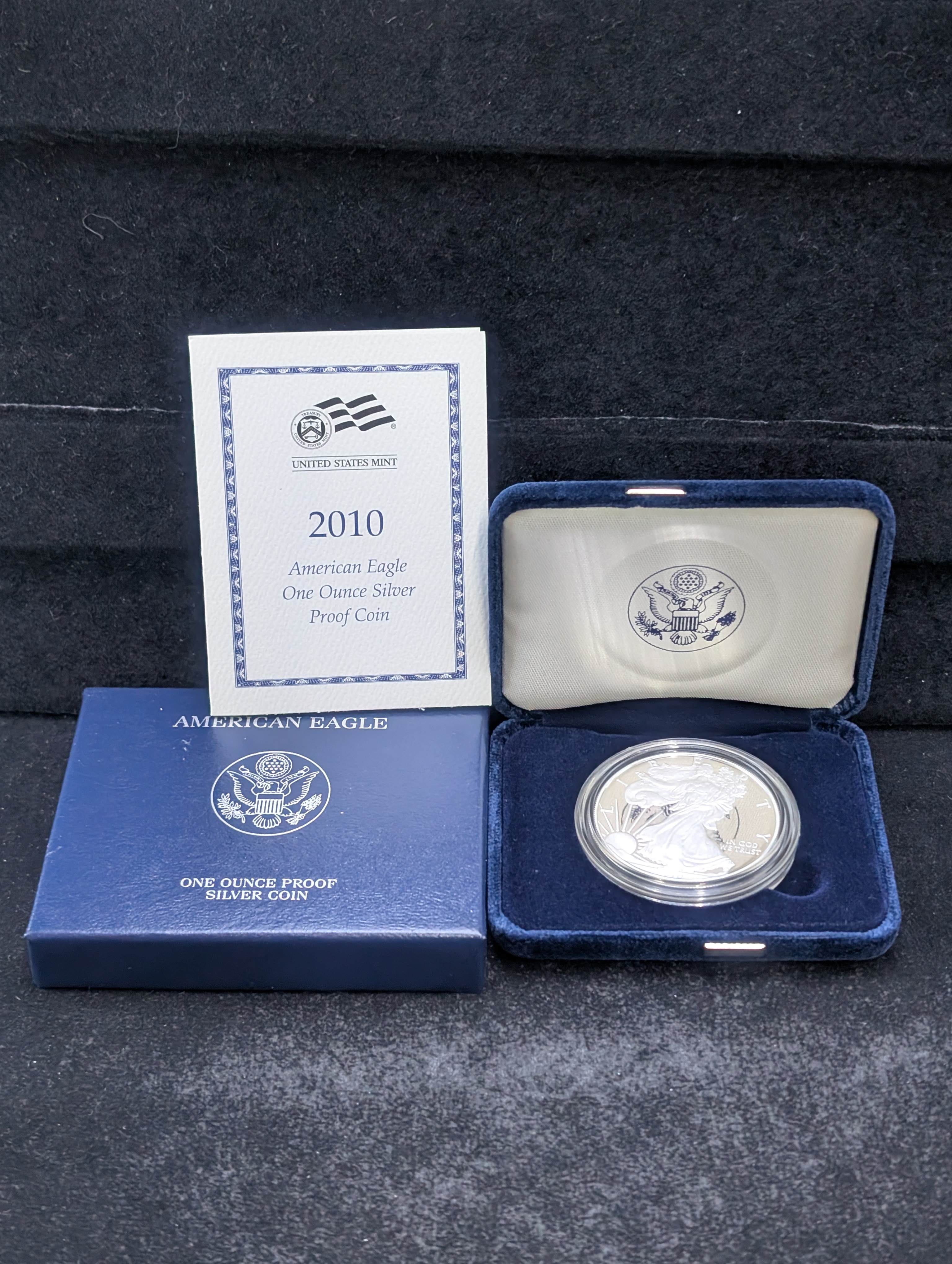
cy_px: 632
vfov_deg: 38.9
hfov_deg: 29.7
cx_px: 476
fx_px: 1792
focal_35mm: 49
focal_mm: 6.9
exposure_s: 1/83.2
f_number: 1.68
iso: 372
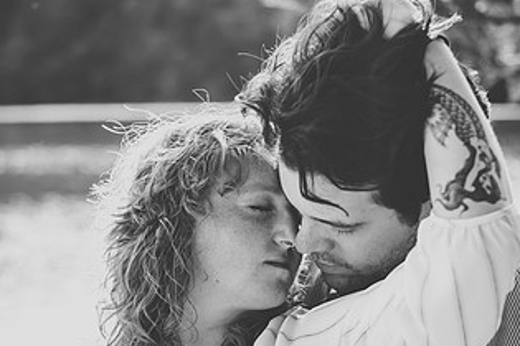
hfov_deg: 22.1
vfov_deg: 14.7
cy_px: 312
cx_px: 292
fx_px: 1329
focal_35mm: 92
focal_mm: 50
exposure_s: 1/1000
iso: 100
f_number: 2.8
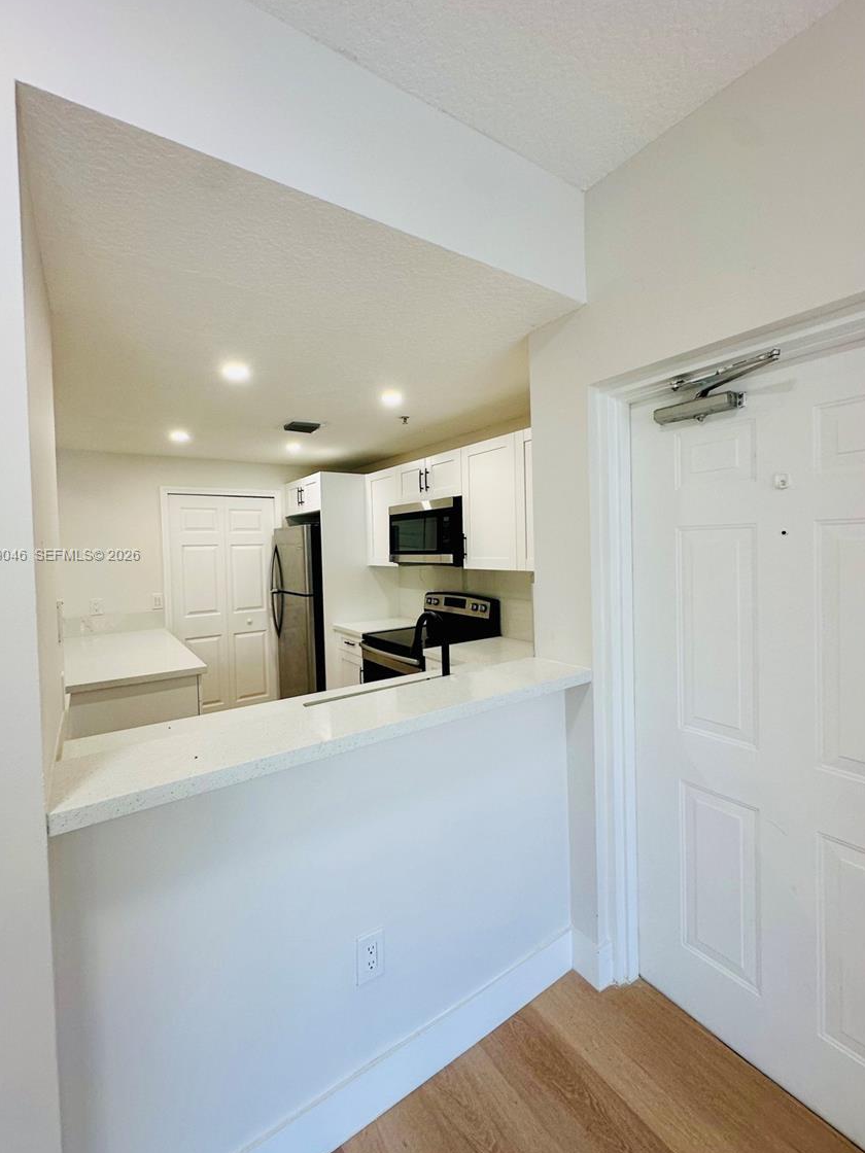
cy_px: 556
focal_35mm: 15
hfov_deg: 81.7
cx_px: 412
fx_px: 500
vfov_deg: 98.1
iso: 125
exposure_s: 1/120
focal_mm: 2.22
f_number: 2.2
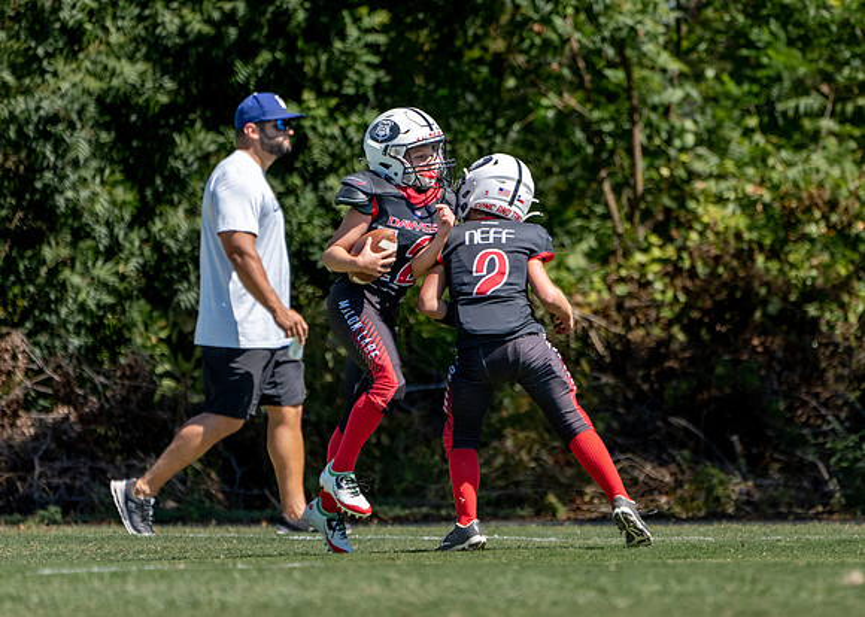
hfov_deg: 3.3
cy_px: 272
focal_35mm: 614
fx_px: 15070
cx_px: 576
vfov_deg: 2.3
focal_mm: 400
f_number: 5.6
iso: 400
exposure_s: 1/1600
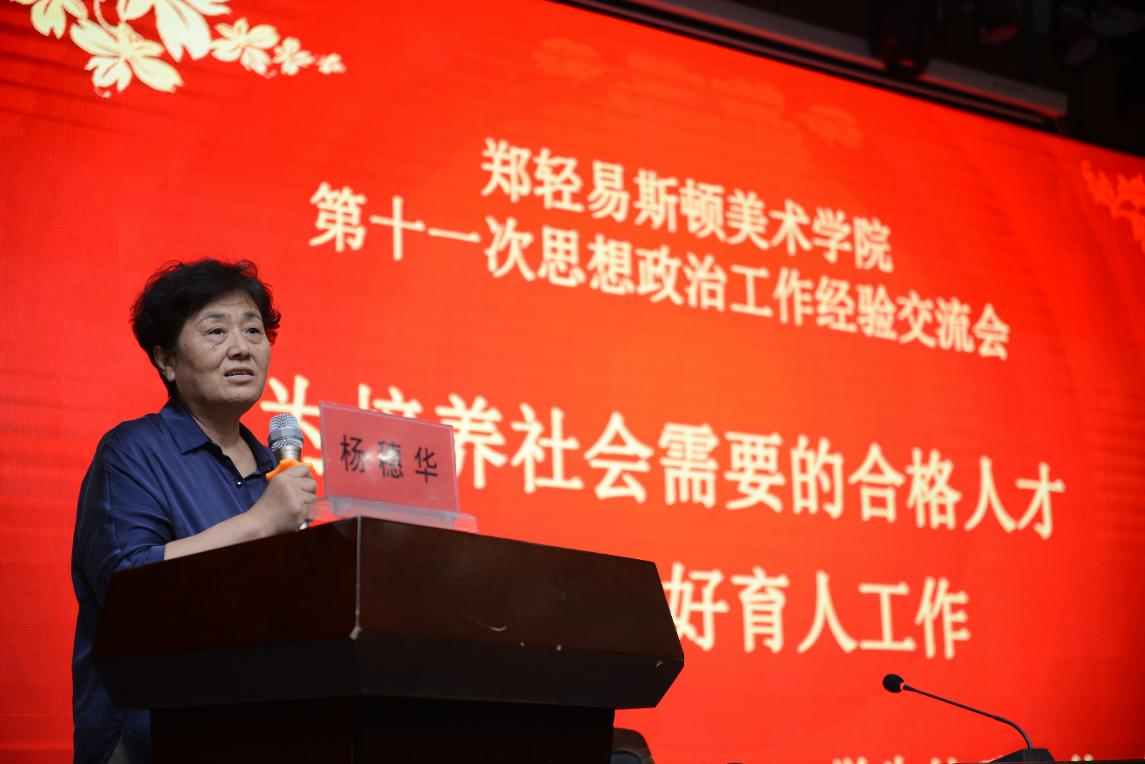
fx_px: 2226
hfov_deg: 28.8
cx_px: 572
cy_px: 382
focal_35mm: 70
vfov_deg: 19.5
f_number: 2.8
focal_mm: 70
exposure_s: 1/250
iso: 500
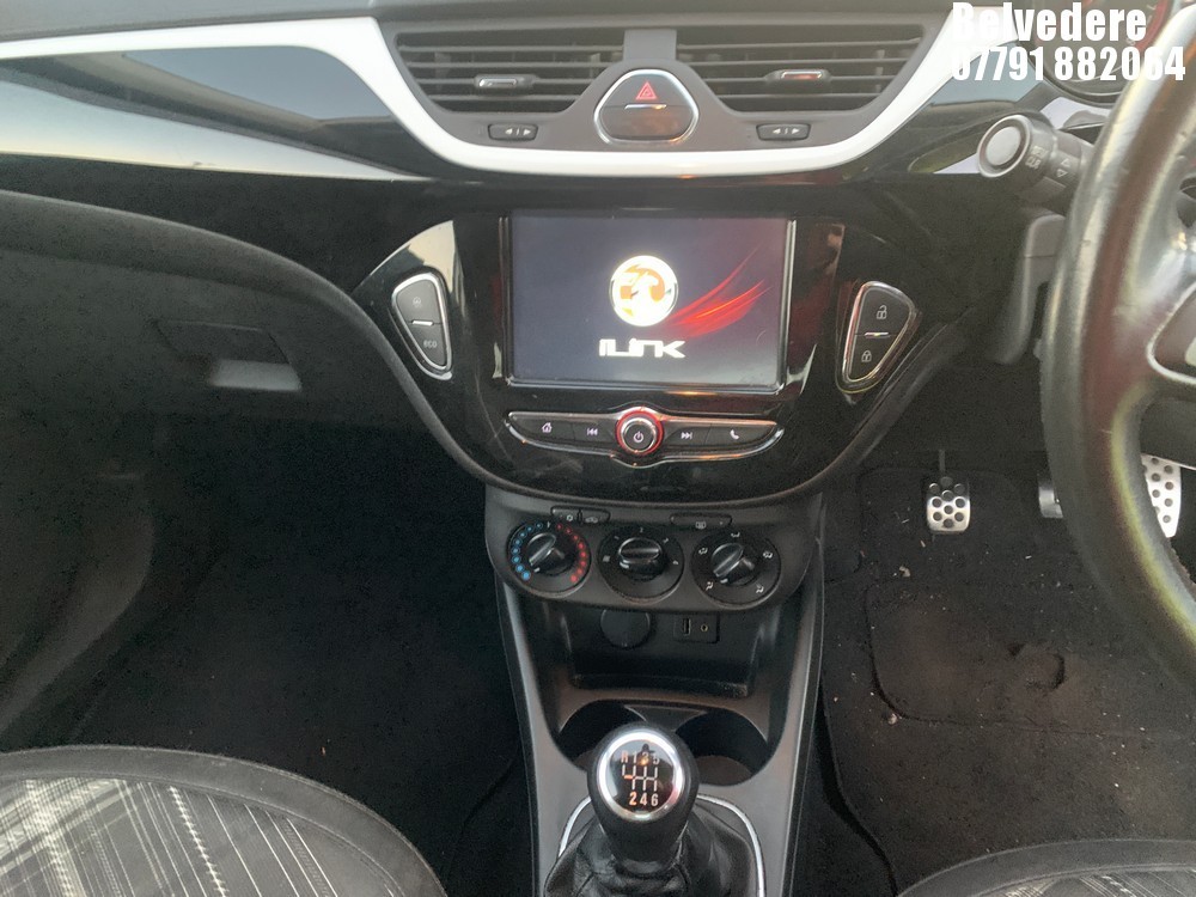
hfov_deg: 67.3
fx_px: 898
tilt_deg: -39.3
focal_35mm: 26
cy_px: 448
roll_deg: +1.8
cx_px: 598
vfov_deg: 53.1
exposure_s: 1/30
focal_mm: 4.25
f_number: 1.8
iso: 640
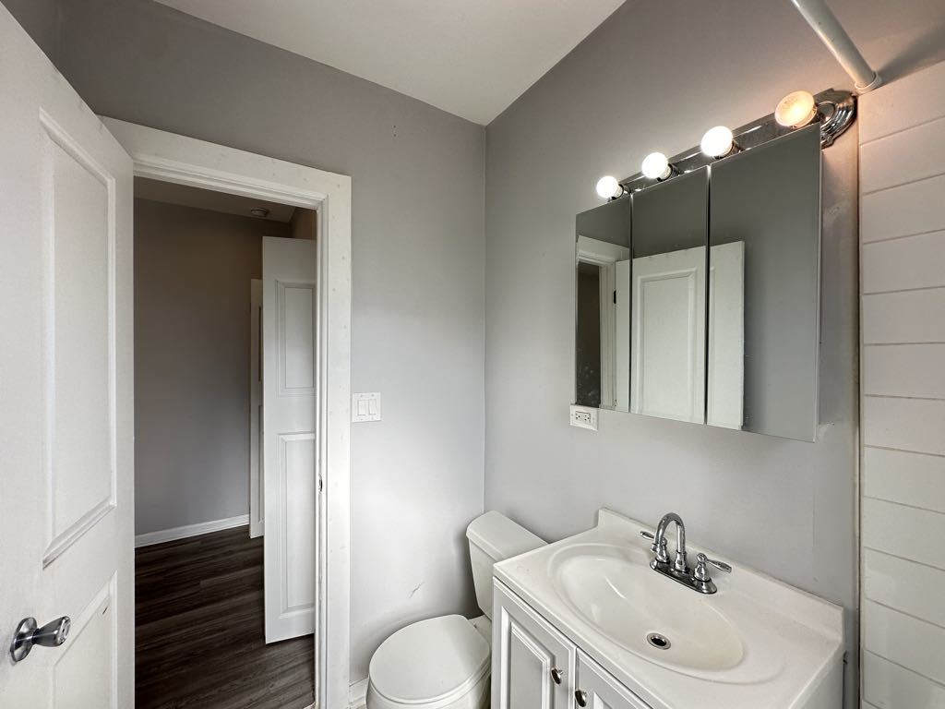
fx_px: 382
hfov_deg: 102.1
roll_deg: -0.5
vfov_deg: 85.7
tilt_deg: +0.6
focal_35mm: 14
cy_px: 354
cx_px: 472
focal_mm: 2.22
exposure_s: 1/314
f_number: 2.2
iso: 40
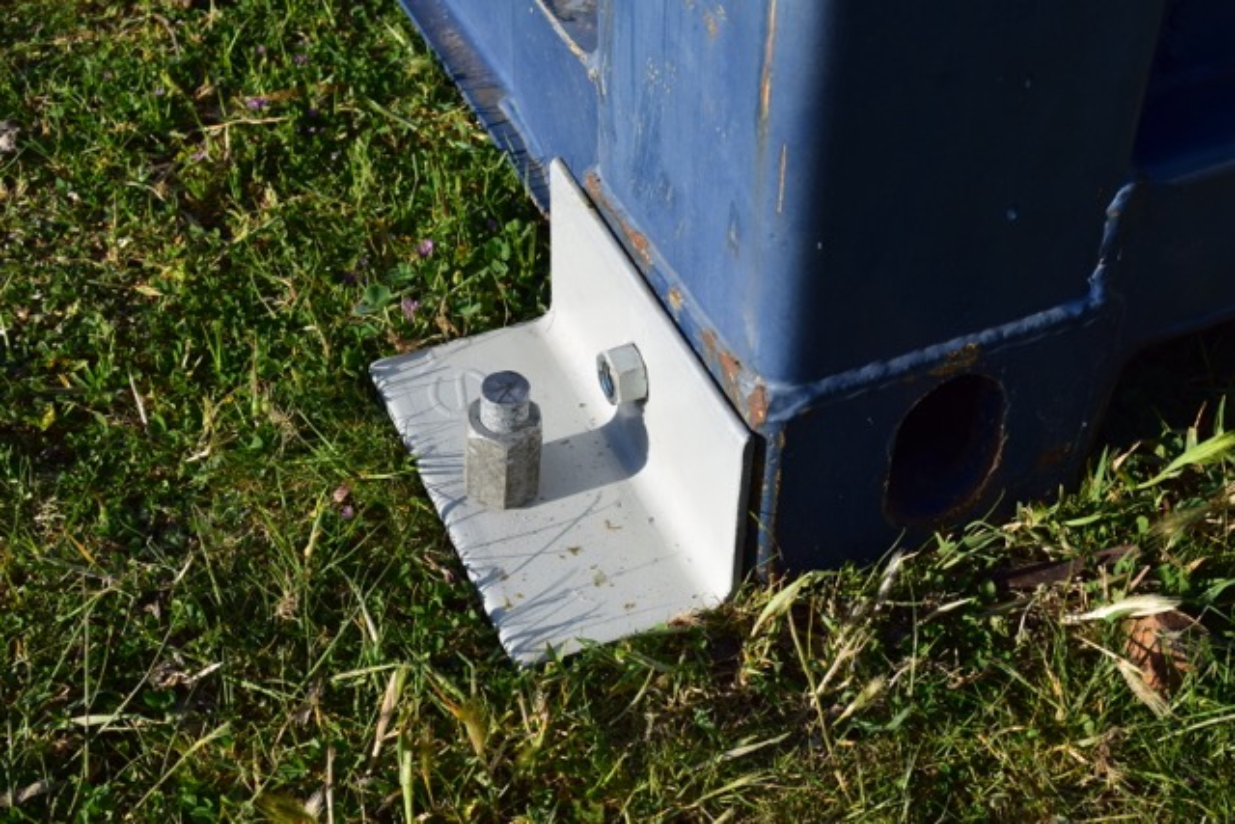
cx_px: 618
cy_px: 412
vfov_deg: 25.8
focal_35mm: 52
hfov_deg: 37.8
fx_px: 1801
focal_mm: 35
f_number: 11
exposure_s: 1/500
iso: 400
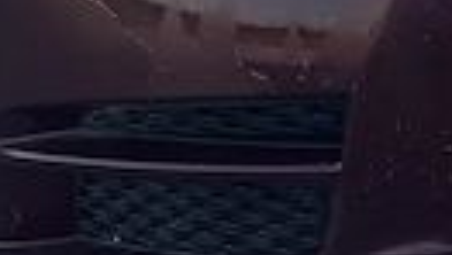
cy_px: -141
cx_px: 852
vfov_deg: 9.8
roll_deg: -1.3
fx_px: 1440
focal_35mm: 120
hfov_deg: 15.1
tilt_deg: -4.5
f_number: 1.78
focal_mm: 6.76
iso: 80
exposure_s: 1/782
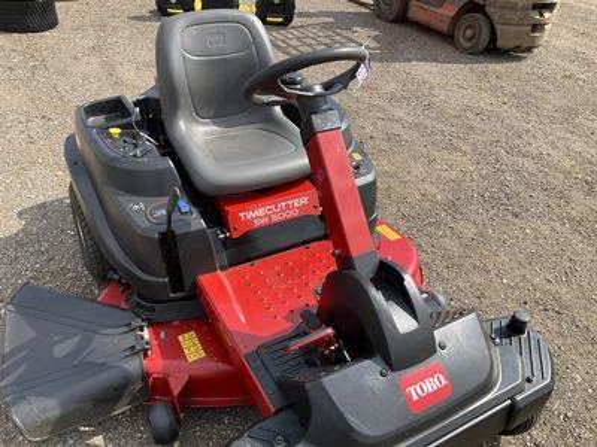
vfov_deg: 48.2
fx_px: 500
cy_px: 224
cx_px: 298
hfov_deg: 61.7
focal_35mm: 29
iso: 25
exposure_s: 1/929
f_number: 1.8
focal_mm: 3
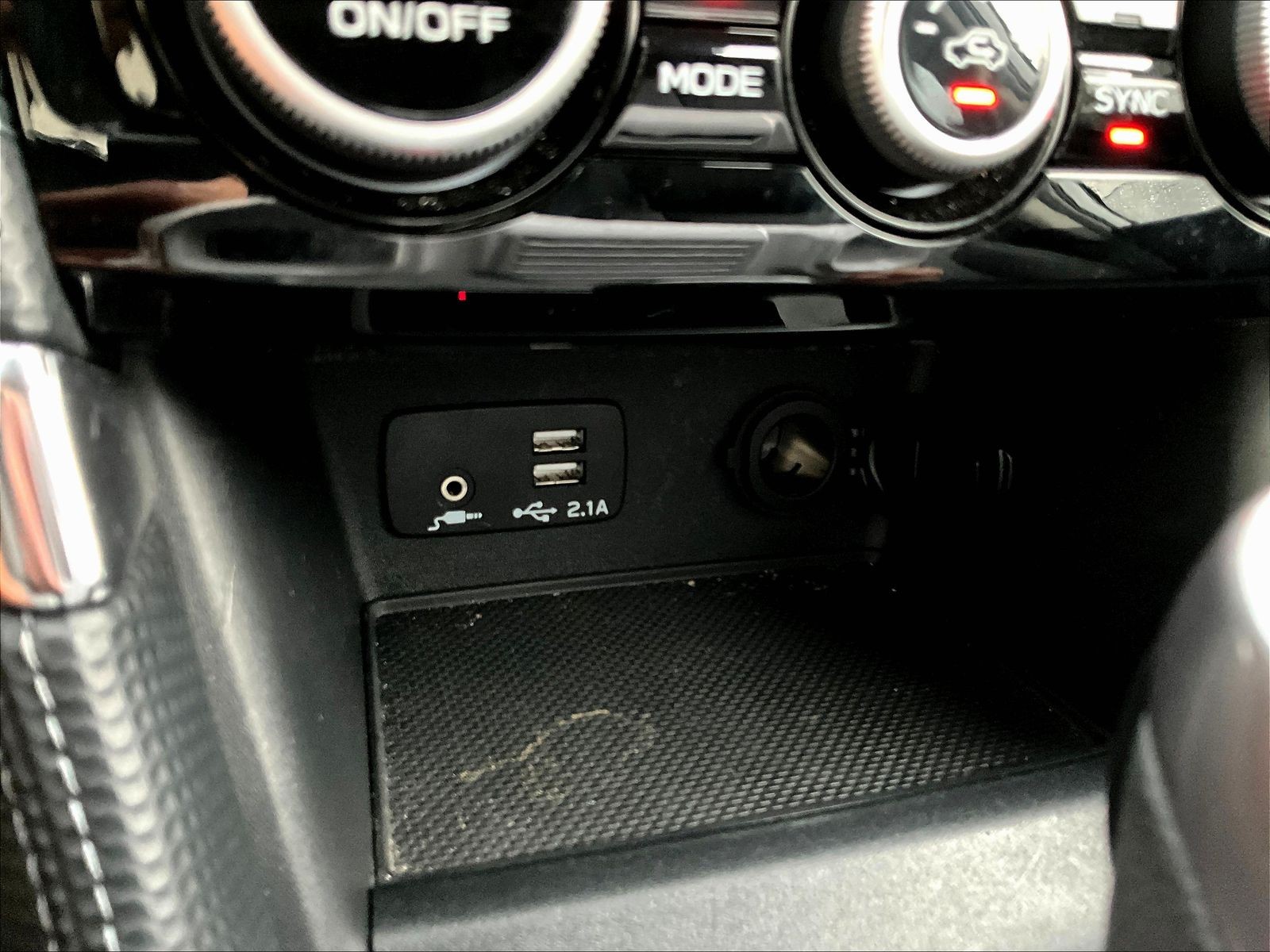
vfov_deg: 48.2
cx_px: 635
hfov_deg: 61.7
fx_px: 1064
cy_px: 476
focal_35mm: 29
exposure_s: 1/21
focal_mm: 3
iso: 640
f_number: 1.8
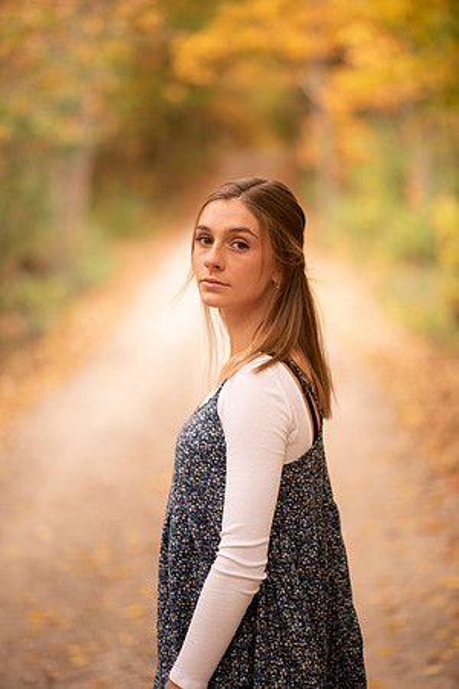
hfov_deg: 16.1
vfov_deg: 23.9
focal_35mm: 85
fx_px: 1625
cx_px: 230
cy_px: 344
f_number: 1.8
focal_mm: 85
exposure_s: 1/400
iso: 100
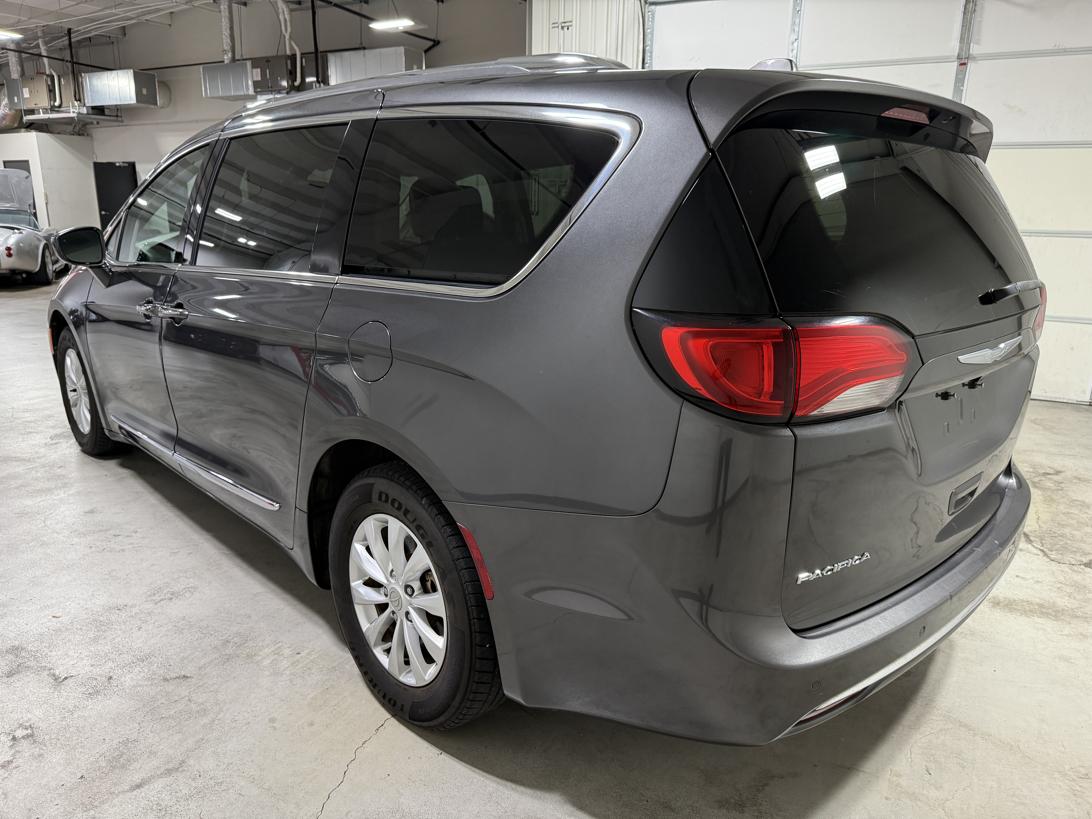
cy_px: 410
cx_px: 546
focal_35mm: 24
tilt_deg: -14.6
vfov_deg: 56.8
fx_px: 757
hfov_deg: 71.6
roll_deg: -0.7
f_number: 1.78
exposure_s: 1/120
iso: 250
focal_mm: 6.76
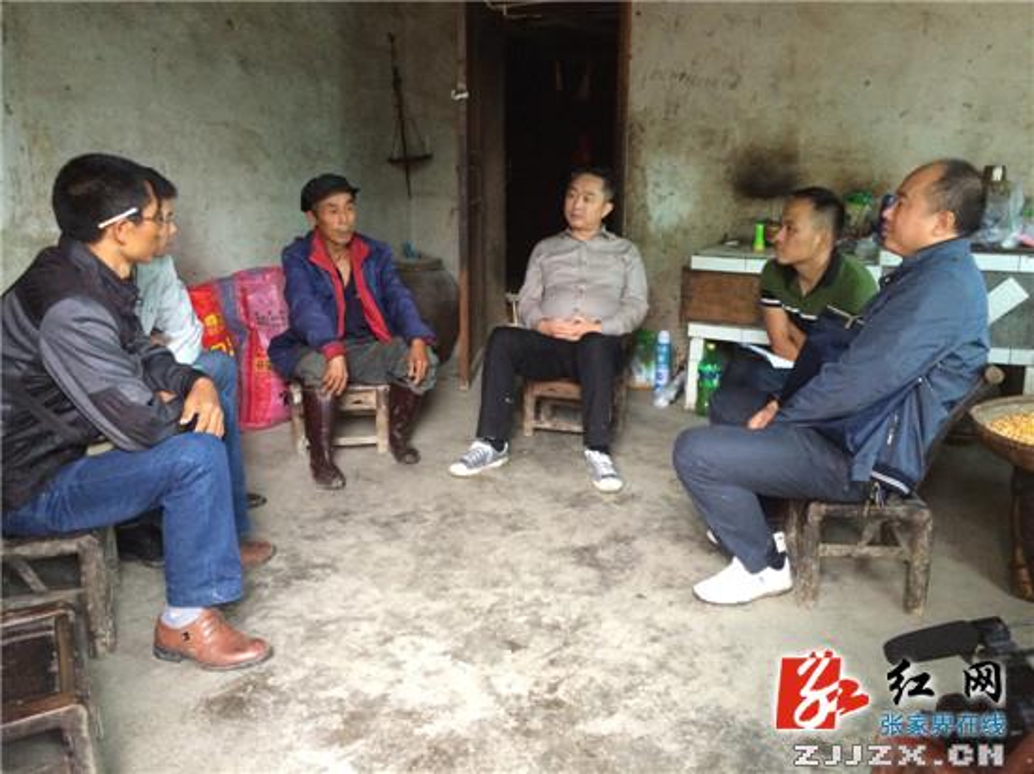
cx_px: 517
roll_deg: -0.6
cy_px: 387
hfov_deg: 61.7
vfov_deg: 48.2
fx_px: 866
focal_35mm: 29
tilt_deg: -14.4
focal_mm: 4.15
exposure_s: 1/30
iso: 320
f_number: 2.2
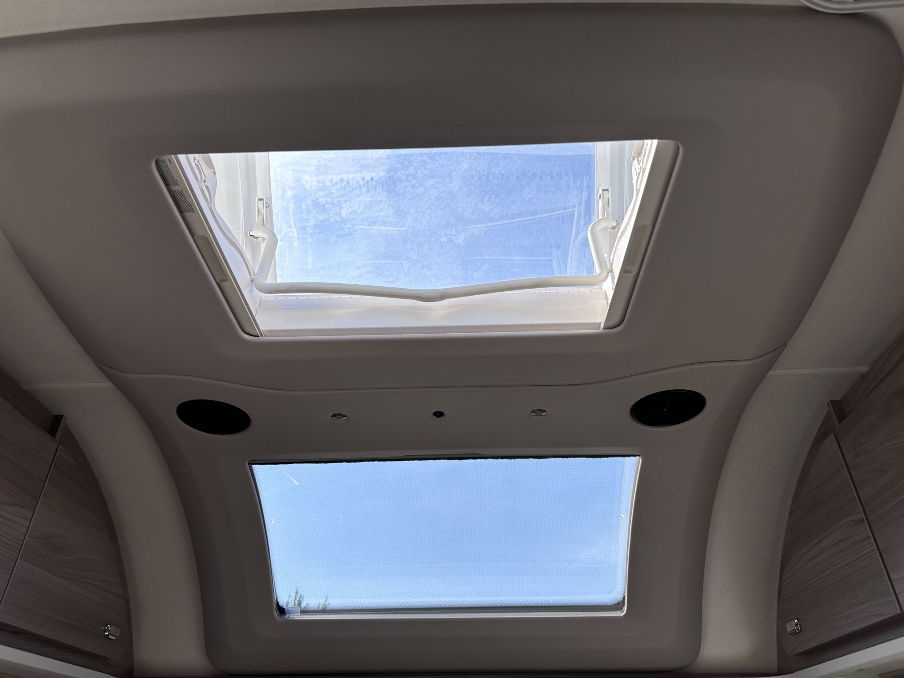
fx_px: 627
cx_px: 452
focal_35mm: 24
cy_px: 339
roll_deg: -1.3
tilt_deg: +34.5
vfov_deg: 56.8
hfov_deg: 71.6
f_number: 1.78
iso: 80
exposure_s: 1/2967
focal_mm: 6.86
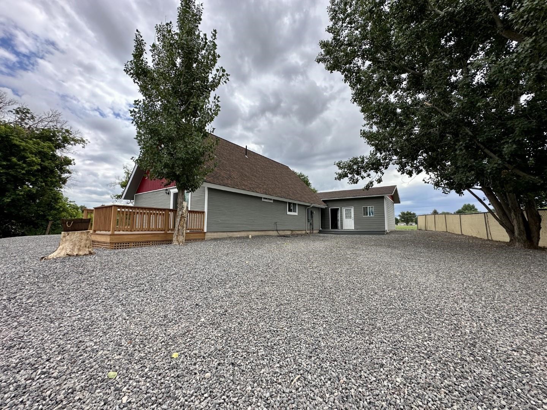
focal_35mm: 14
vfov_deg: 85.7
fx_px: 221
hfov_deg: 102.1
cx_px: 274
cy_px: 205
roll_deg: -0.3
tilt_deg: +5.6
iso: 50
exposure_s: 1/1114
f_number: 2.2
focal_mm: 2.22
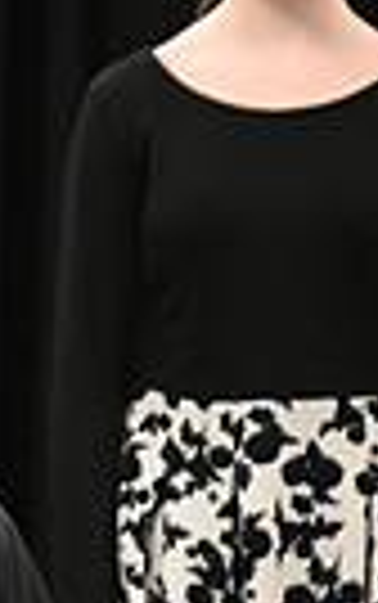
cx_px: -765
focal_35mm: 1410
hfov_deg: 0.9
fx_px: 23191
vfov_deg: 1.5
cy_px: 468
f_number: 6.3
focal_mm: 320
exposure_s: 1/250
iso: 10000
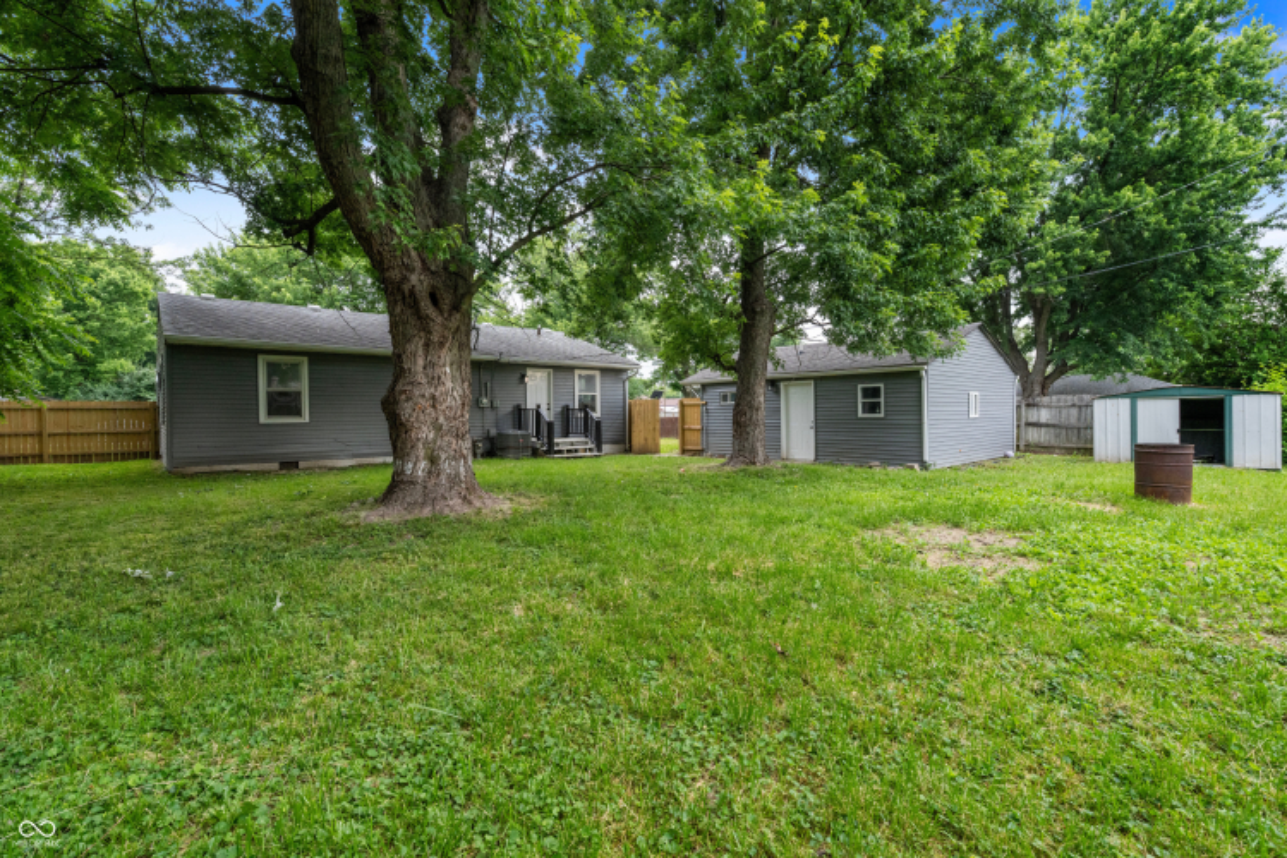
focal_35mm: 16
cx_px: 644
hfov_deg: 96.7
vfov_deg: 73.7
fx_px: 572
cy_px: 429
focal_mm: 16
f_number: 8
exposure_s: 1/200
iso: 2000
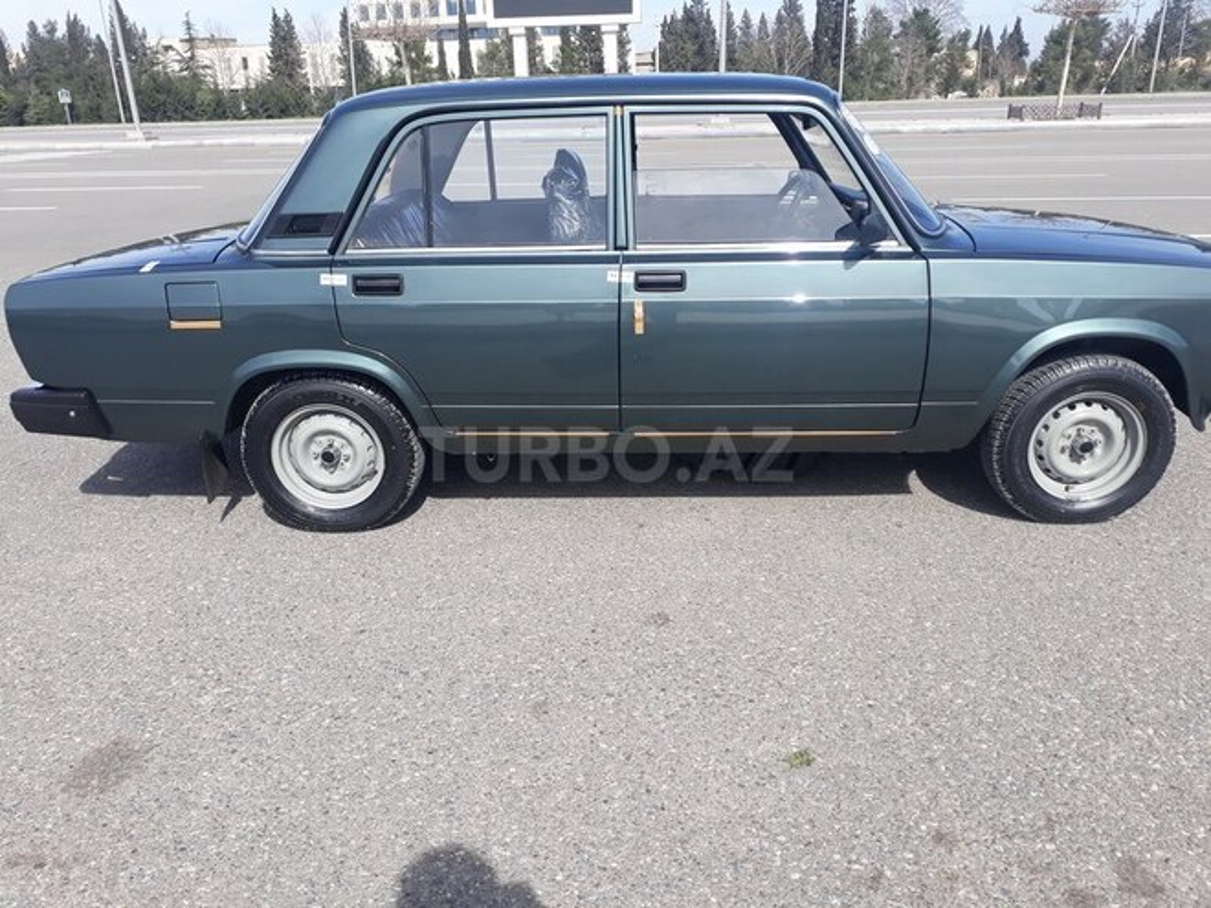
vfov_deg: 51.4
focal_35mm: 27
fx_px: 945
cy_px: 454
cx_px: 606
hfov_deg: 65.3
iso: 40
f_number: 1.9
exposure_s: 1/1000
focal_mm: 3.6
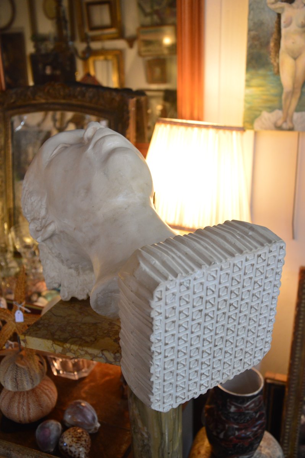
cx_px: 152
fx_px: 477
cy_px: 229
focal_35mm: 38
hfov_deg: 35.4
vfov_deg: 51.3
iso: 800
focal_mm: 25
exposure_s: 1/30
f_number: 4
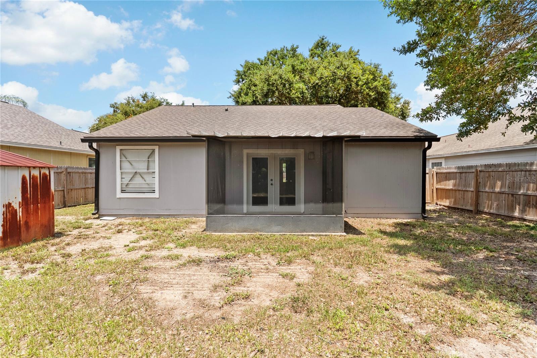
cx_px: 268
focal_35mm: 18
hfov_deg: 90.0
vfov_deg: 67.4
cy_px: 179
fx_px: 269
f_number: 8
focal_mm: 18
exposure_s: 1/200
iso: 100
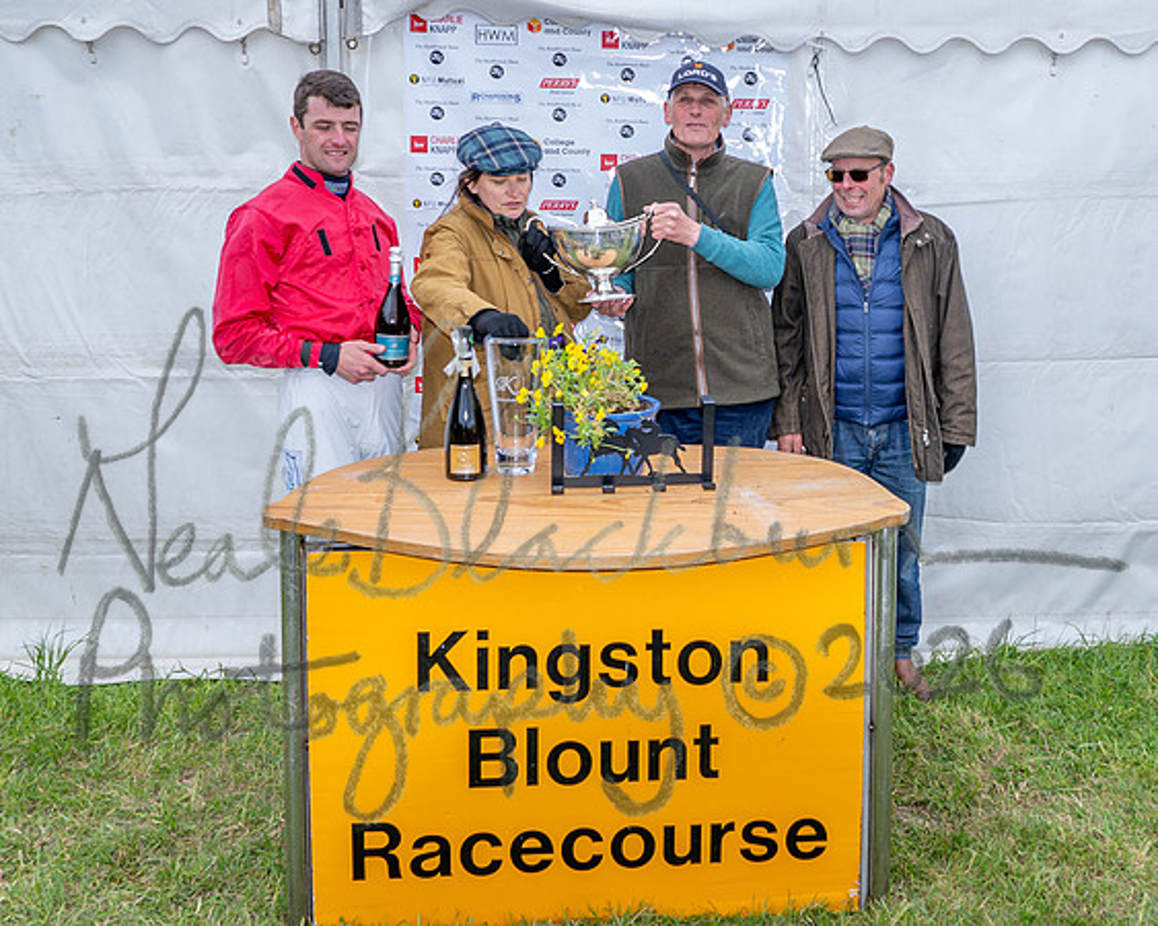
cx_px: 717
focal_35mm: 36
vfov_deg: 41.0
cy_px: 315
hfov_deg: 50.2
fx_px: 1222
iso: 50
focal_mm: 16
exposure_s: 1/200
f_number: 5
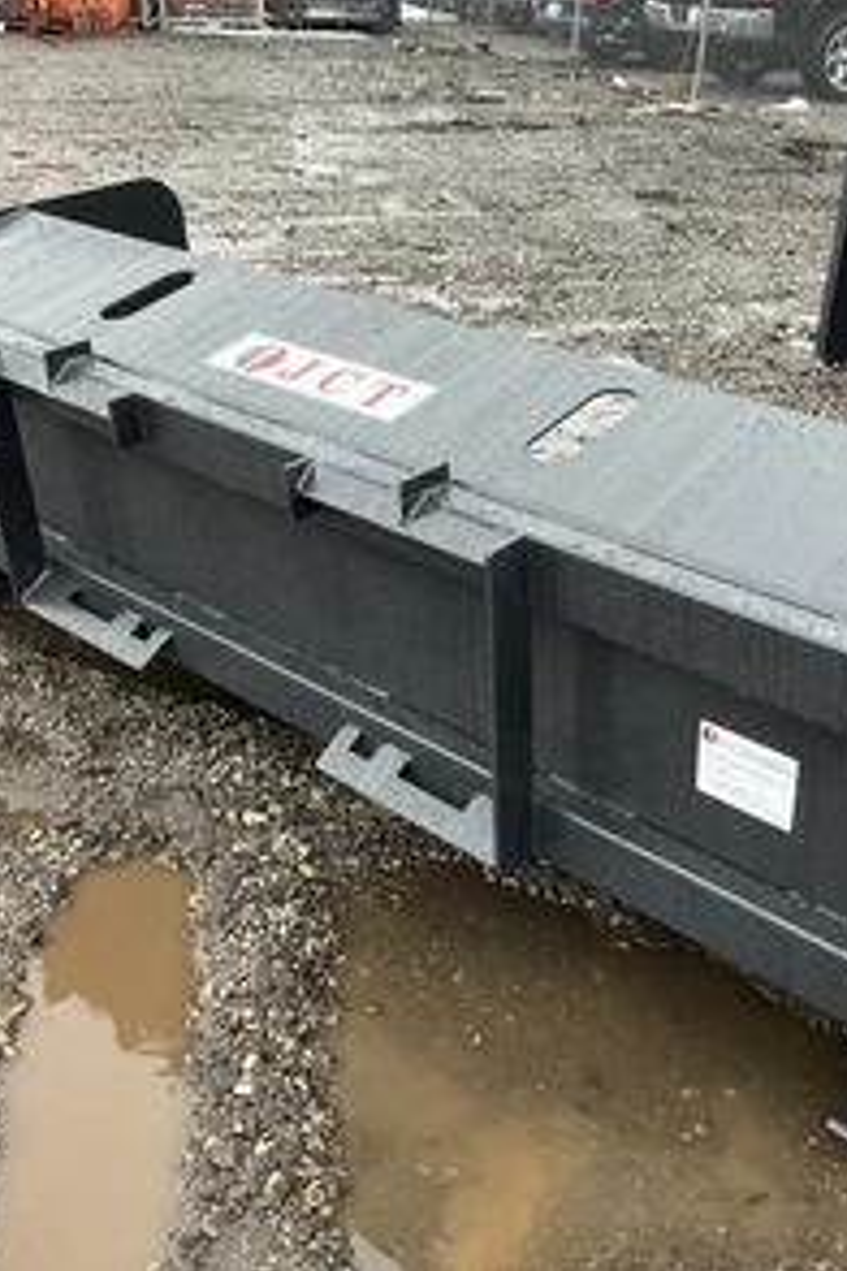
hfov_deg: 32.6
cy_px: 631
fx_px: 1447
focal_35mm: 41
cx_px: 493
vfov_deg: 47.4
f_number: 1.8
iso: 160
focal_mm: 3
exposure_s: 1/60
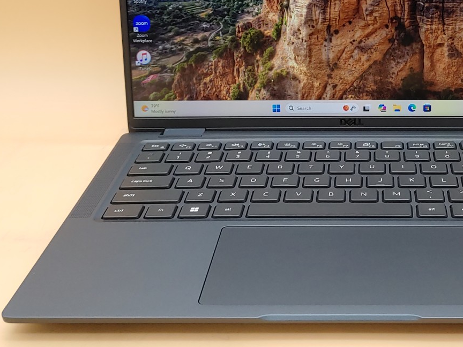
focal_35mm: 60
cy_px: 81
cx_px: 345
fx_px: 803
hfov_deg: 31.6
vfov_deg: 24.1
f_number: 1.8
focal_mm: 4.36
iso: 50
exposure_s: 1/120
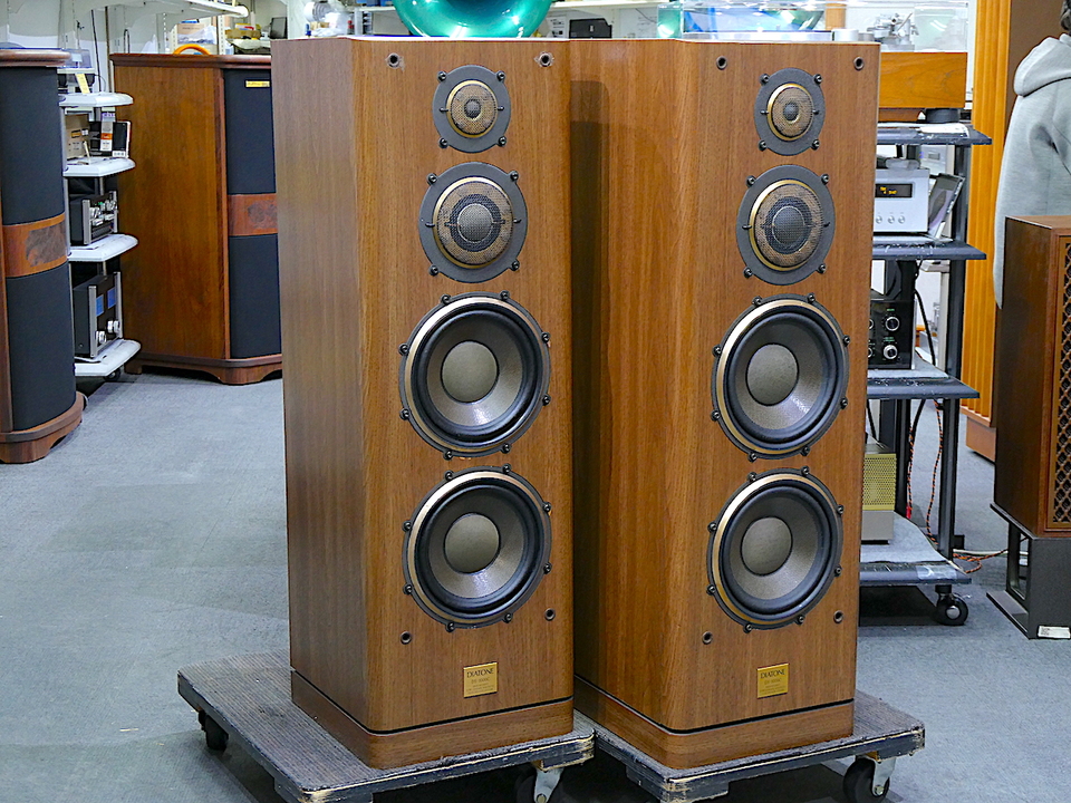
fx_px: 1764
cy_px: 402
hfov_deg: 33.8
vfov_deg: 25.7
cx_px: 536
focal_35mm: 57
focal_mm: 10.3
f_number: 4.2
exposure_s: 1/5
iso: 200
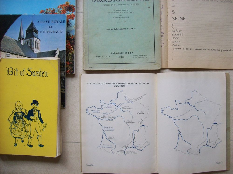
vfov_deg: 39.7
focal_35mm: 36
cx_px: 116
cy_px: 87
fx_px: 242
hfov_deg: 51.4
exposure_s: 1/64
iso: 110
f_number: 2.7
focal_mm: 6
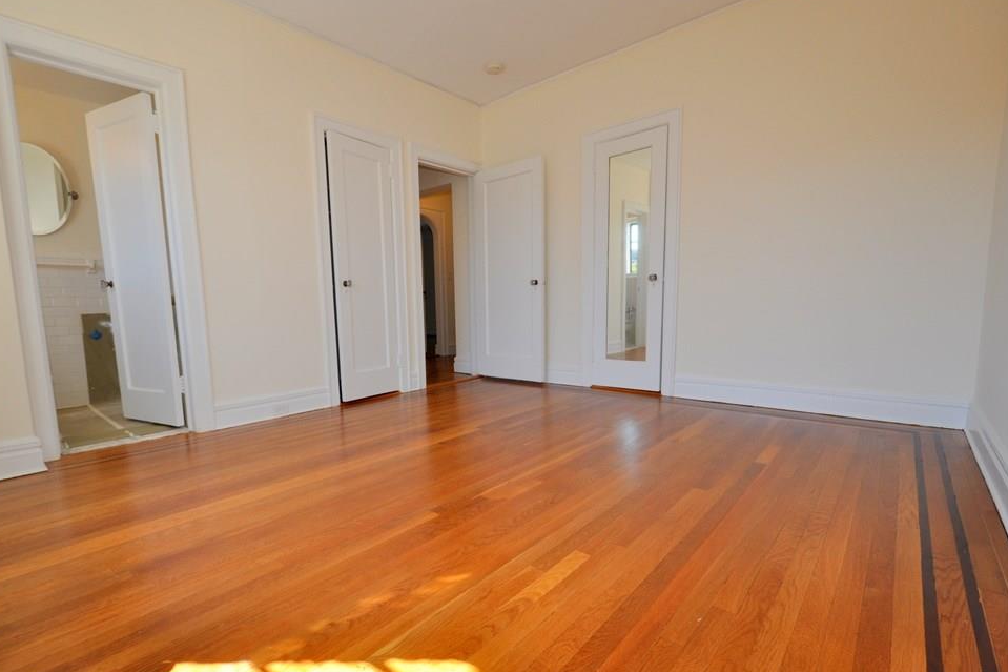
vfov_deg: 73.7
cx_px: 474
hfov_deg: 96.6
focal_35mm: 16
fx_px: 448
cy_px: 348
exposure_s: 1/125
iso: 400
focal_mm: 10
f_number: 5.6
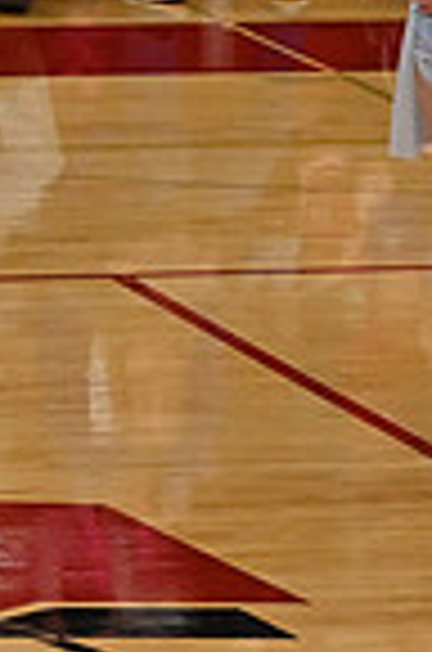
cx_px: 1251
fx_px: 10019
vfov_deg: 3.7
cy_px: 263
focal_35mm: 554
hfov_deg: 2.4
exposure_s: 1/400
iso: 5000
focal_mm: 92
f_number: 4
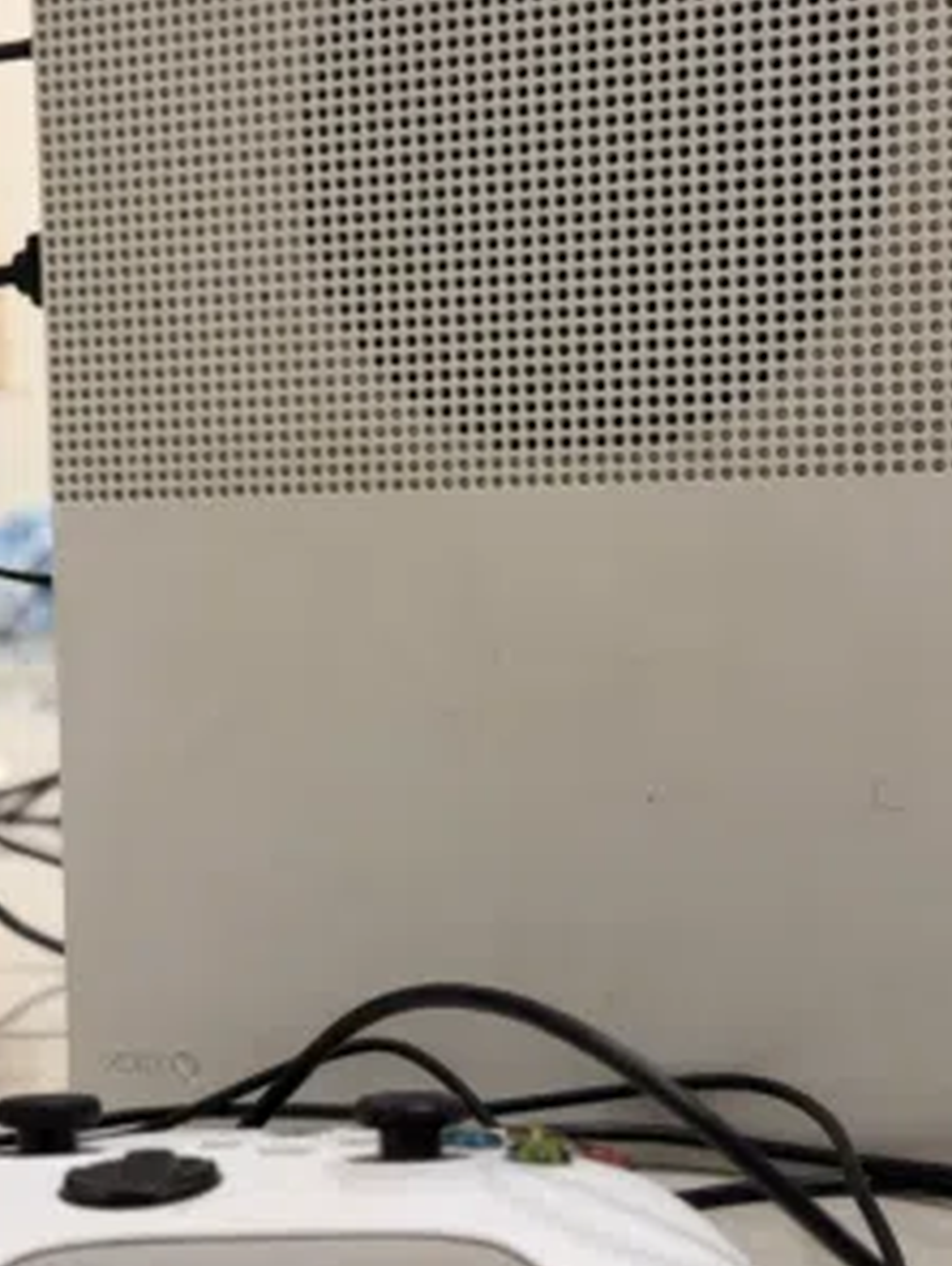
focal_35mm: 65
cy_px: 597
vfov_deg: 29.8
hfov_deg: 22.6
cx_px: 399
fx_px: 2378
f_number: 1.78
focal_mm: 6.76
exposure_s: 1/50
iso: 250
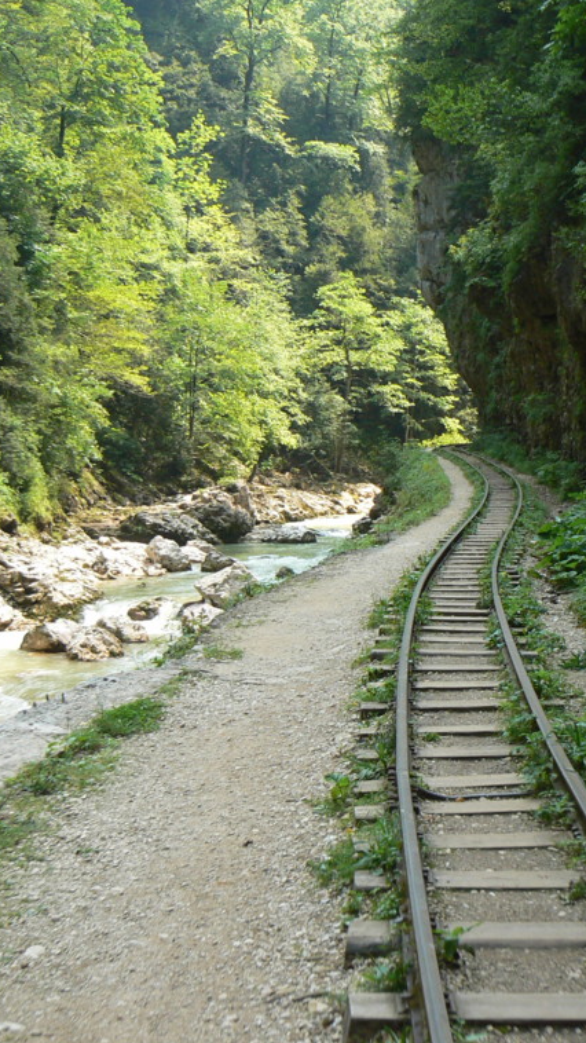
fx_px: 1465
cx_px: 336
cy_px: 527
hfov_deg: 22.6
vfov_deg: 39.2
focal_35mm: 53
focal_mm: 6
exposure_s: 1/125
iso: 80
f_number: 4
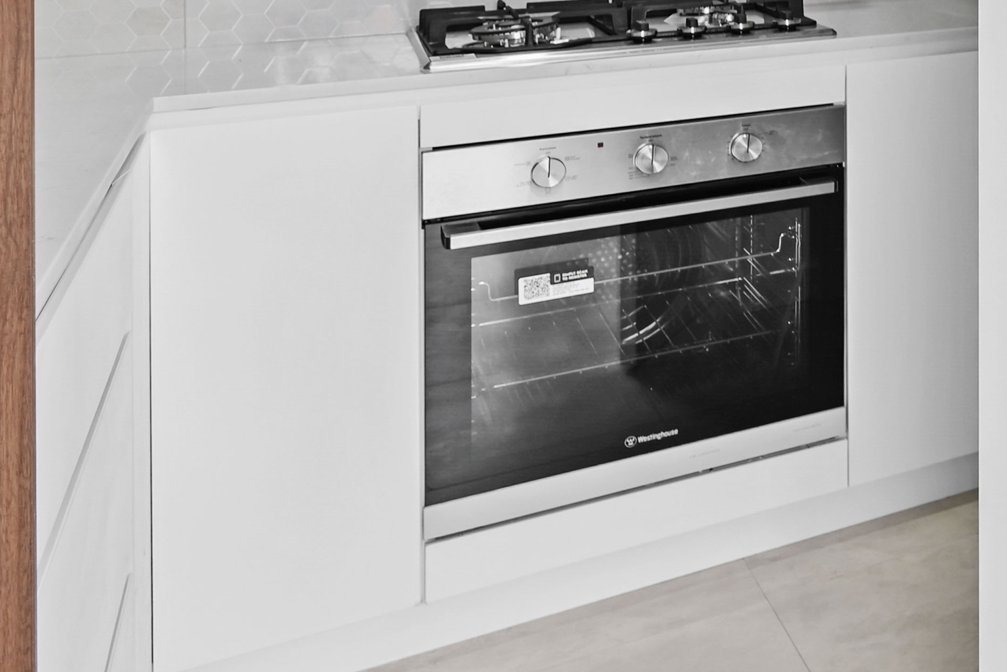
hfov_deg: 27.0
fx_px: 1388
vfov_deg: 25.2
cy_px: -75
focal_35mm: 50
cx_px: 1536
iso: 100
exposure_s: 1/6
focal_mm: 15.5
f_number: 4.5
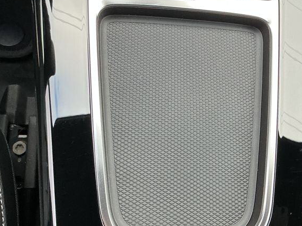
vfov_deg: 27.8
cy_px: 69
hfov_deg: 36.3
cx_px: 208
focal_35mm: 52
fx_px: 454
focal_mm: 3
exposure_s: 1/60
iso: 125
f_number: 1.8
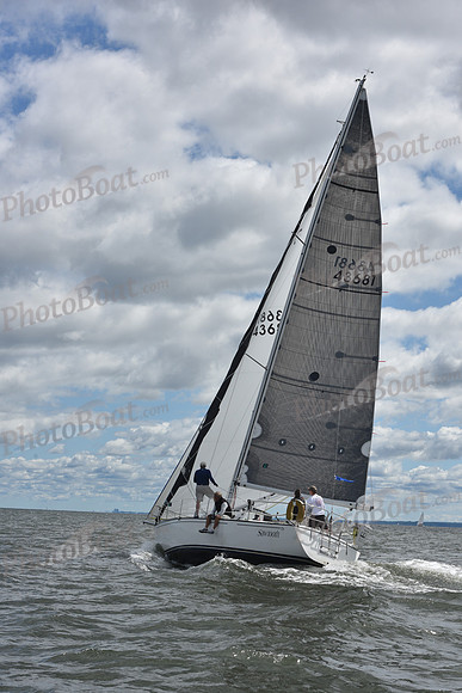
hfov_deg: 19.5
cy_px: 346
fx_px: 1347
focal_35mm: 70
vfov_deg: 28.8
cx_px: 231
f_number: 11
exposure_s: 1/800
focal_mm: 70
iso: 250
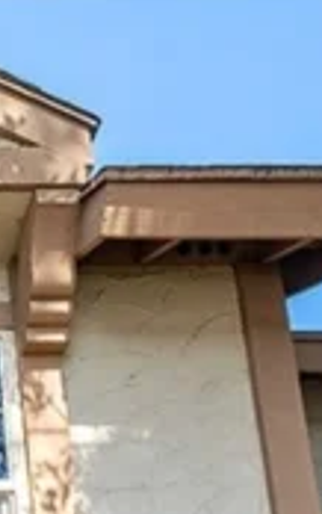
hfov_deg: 15.3
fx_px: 827
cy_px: 818
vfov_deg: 24.5
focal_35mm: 59
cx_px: -400
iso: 250
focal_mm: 12
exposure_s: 1/500
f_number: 5.6
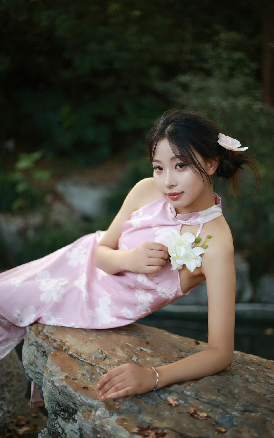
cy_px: 216
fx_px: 609
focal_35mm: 51
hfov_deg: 25.3
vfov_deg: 39.6
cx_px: 140
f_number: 1.8
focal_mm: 50
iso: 640
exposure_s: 1/200
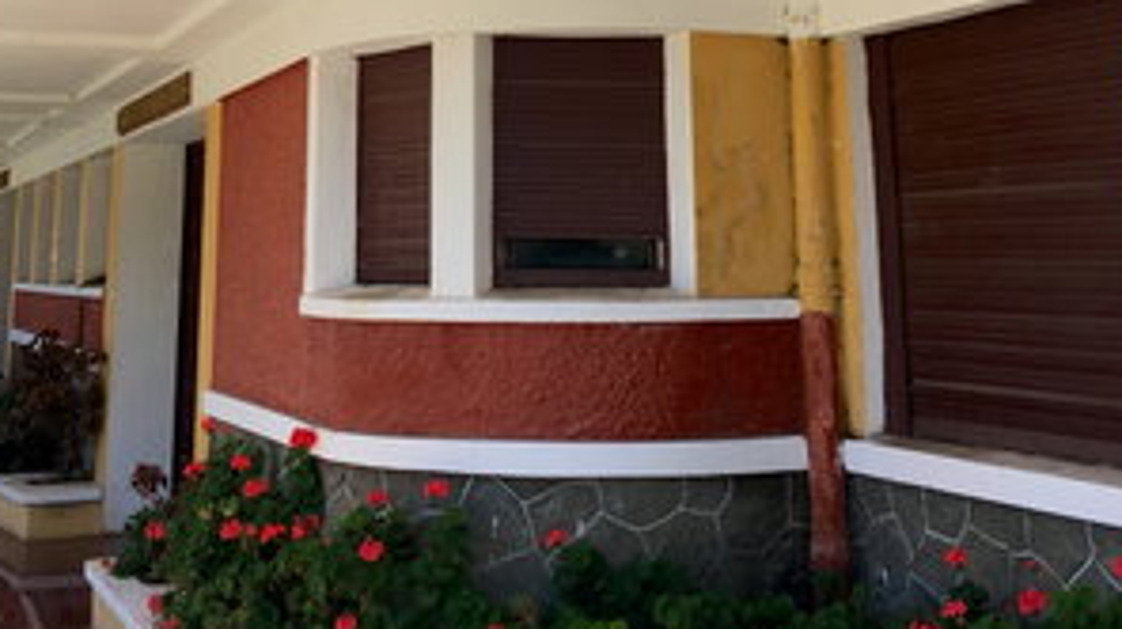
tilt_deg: +14.7
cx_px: 459
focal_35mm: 57
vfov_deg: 19.6
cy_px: -157
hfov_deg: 36.5
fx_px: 1695
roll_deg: -0.8
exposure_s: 1/894
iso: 25
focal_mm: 4.15
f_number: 2.2
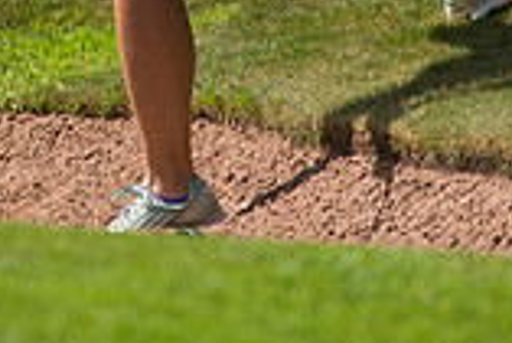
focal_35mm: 1111
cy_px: -283
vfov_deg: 1.2
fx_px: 15815
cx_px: -117
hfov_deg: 1.9
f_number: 6.3
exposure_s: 1/2000
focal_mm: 300
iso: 400
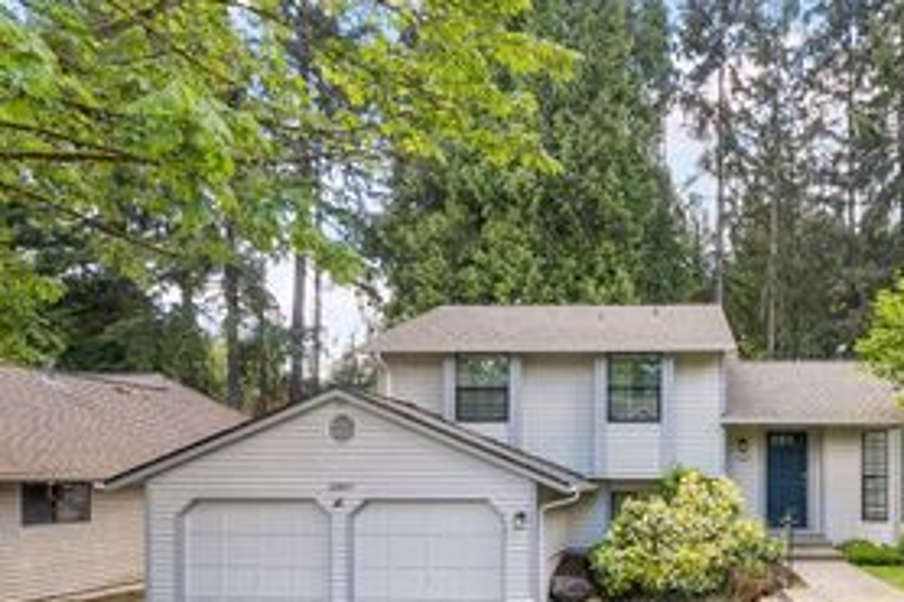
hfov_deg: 64.1
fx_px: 678
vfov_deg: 45.4
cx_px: 657
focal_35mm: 27
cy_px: 483
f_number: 9
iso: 250
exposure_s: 1/30
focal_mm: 10
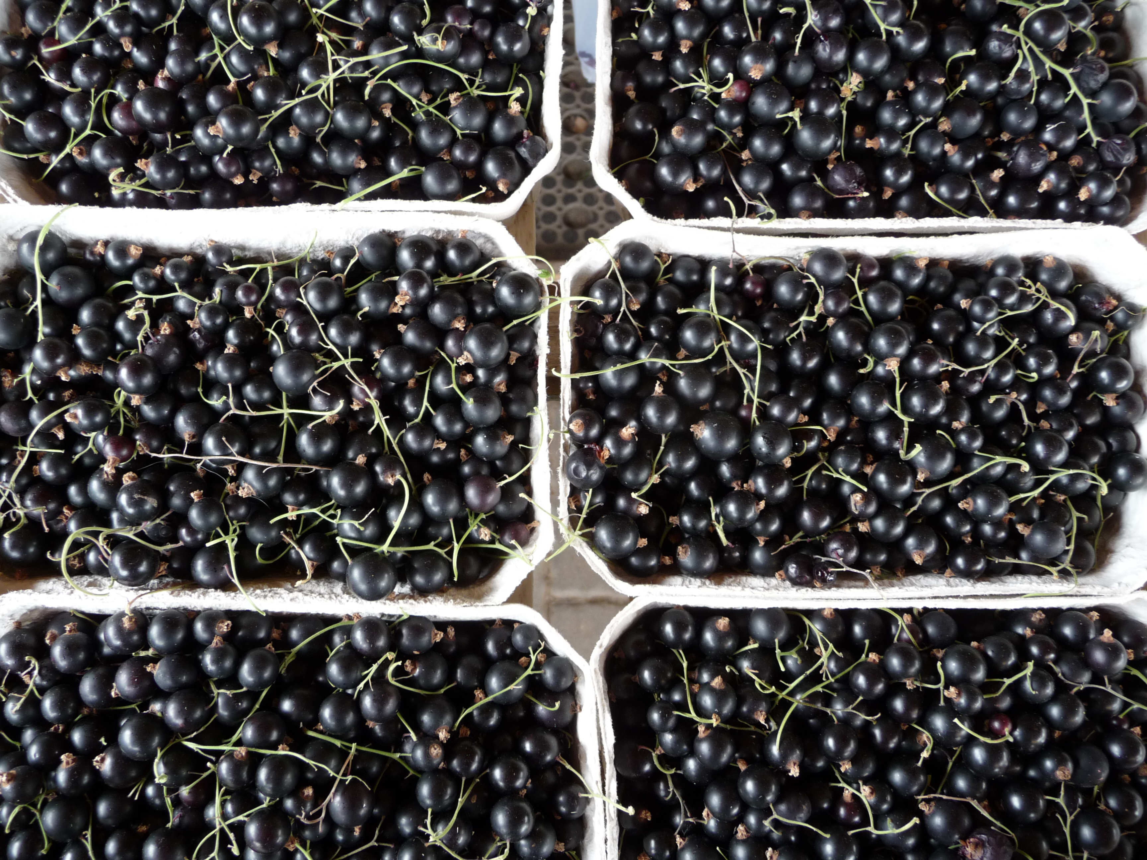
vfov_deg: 49.7
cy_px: 430
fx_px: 928
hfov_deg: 63.4
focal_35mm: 28
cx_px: 574
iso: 125
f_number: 3.3
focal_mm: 4.7
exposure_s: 1/30
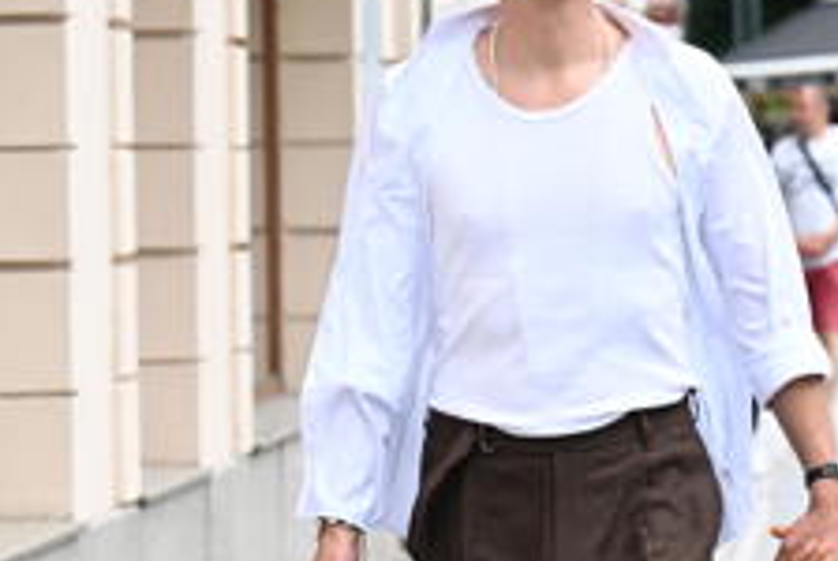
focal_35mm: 289
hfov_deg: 7.1
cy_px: 565
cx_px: 860
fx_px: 6736
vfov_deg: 4.8
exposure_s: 1/2500
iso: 1250
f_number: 4
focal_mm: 94
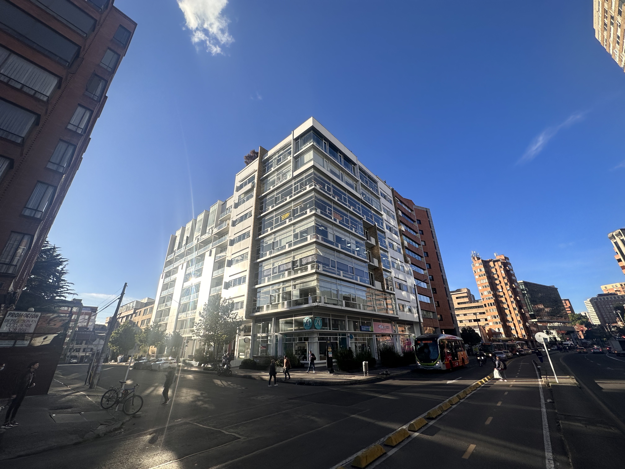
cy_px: 234
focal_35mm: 14
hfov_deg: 102.1
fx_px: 253
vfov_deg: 85.7
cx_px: 312
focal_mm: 2.22
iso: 50
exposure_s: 1/1289
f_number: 2.2
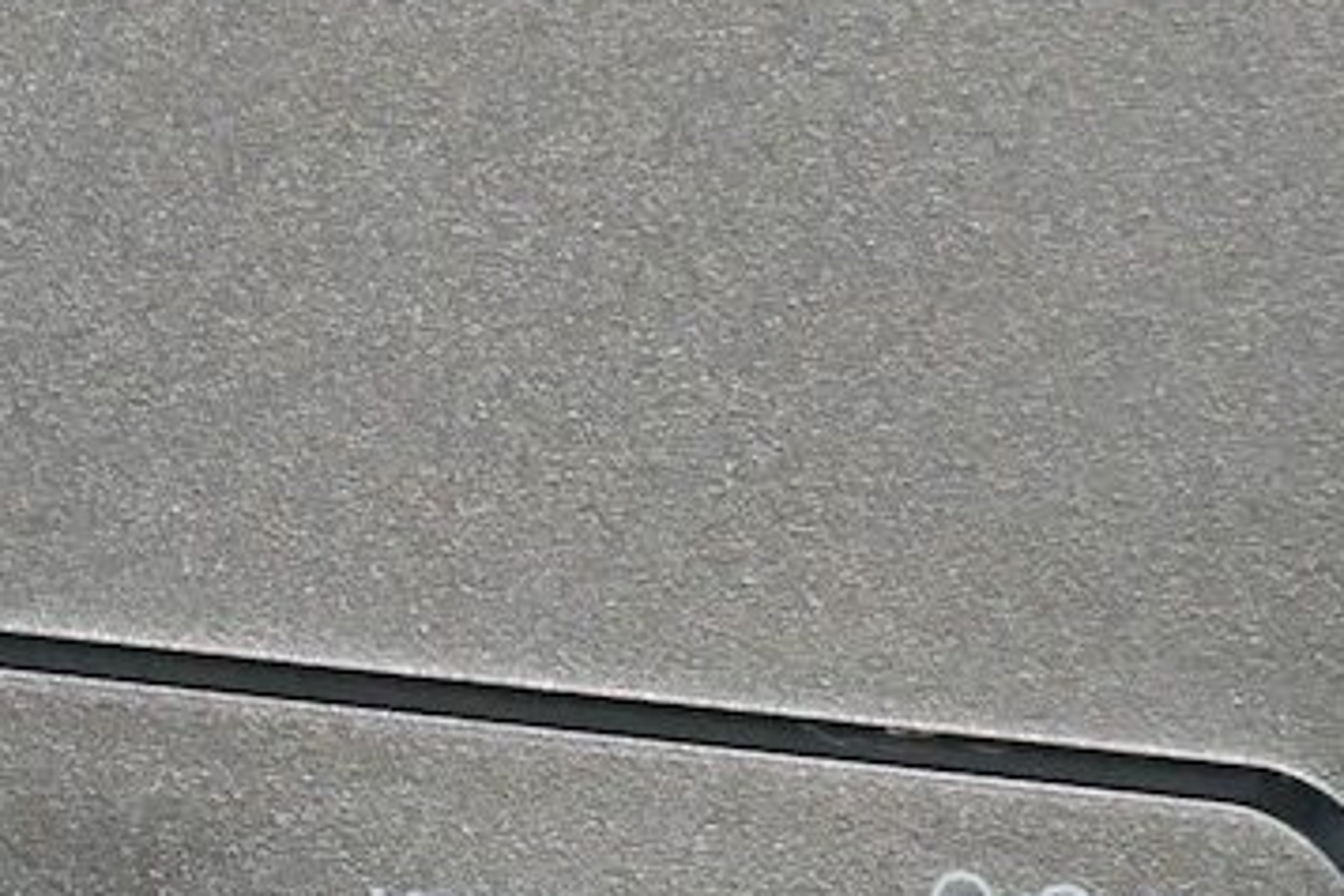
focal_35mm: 1153
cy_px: 533
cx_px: -301
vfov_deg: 1.2
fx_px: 43042
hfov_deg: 1.8
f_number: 6.3
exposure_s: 1/40
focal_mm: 75.13
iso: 1600
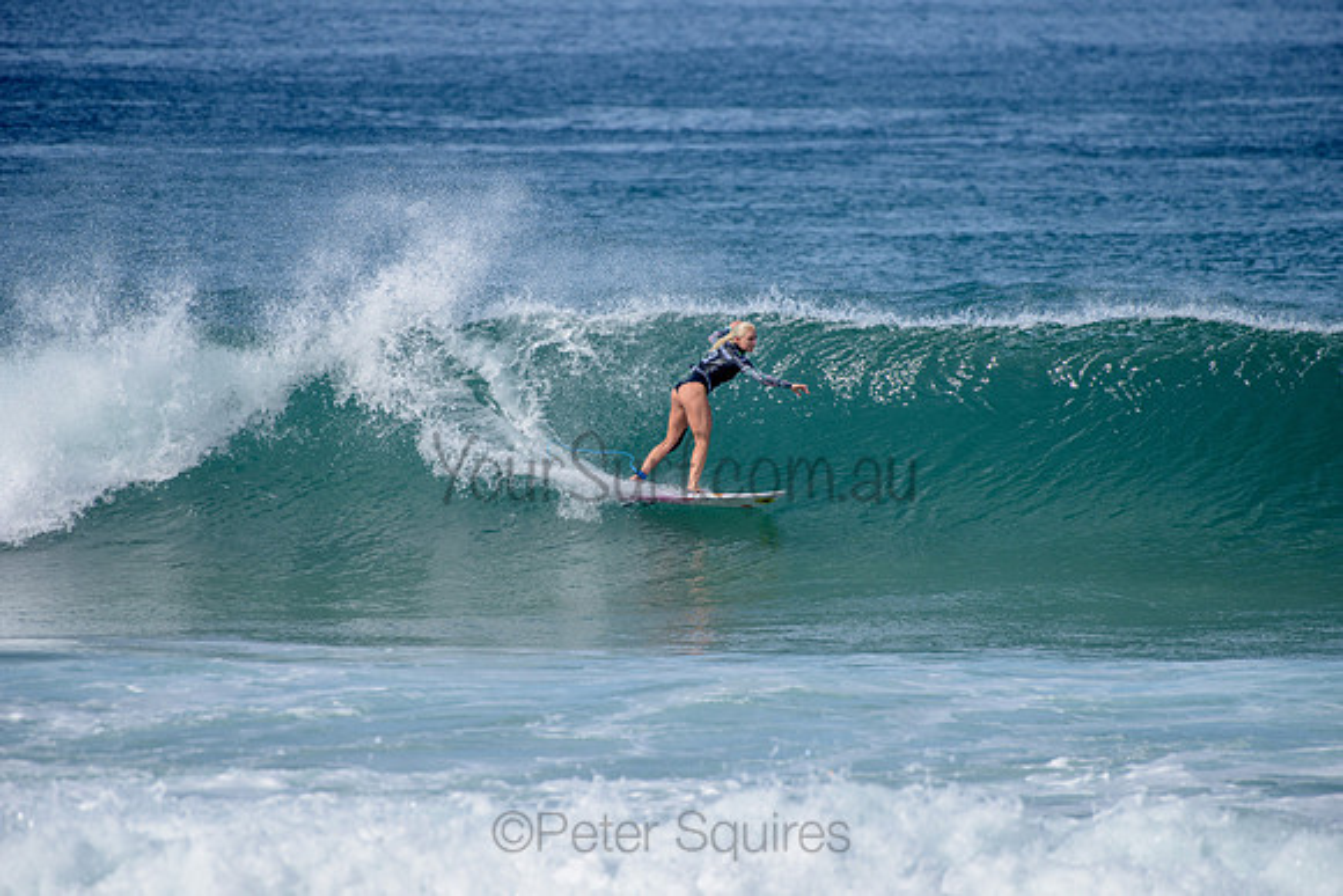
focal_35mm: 500
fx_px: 18656
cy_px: 448
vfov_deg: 2.8
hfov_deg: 4.1
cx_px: 672
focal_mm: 500
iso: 250
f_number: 6.3
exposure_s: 1/2500
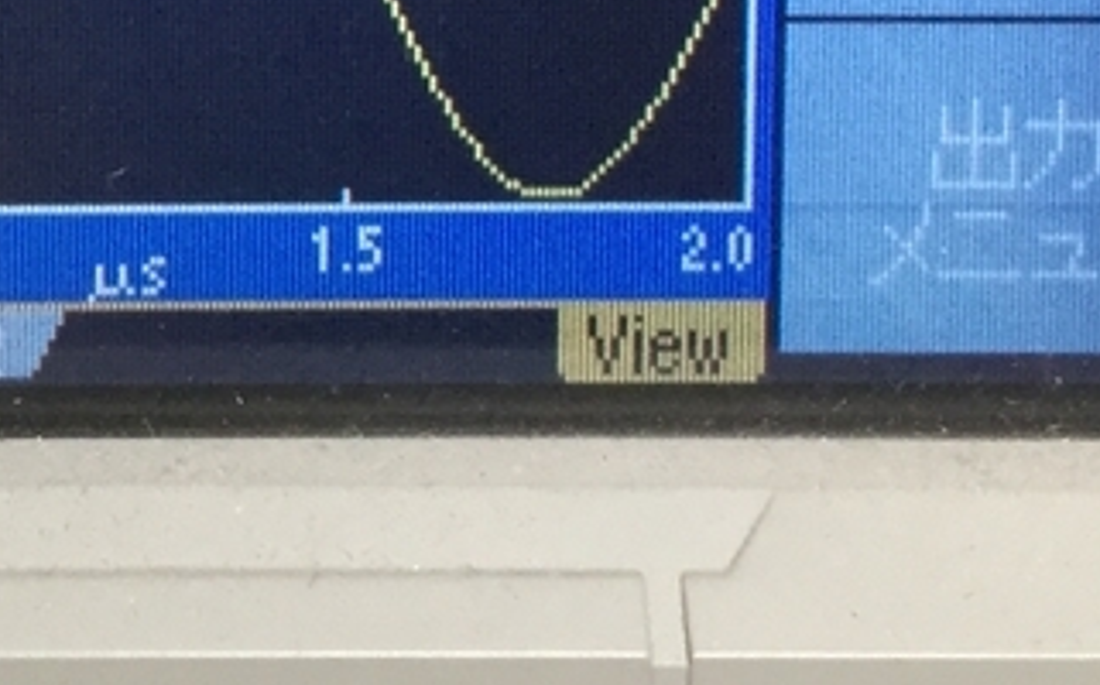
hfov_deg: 16.8
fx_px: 3684
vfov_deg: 10.1
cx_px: 188
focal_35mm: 123
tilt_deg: -7.2
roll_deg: -0.9
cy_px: -507
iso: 80
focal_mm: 3.3
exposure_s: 1/30
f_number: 2.4
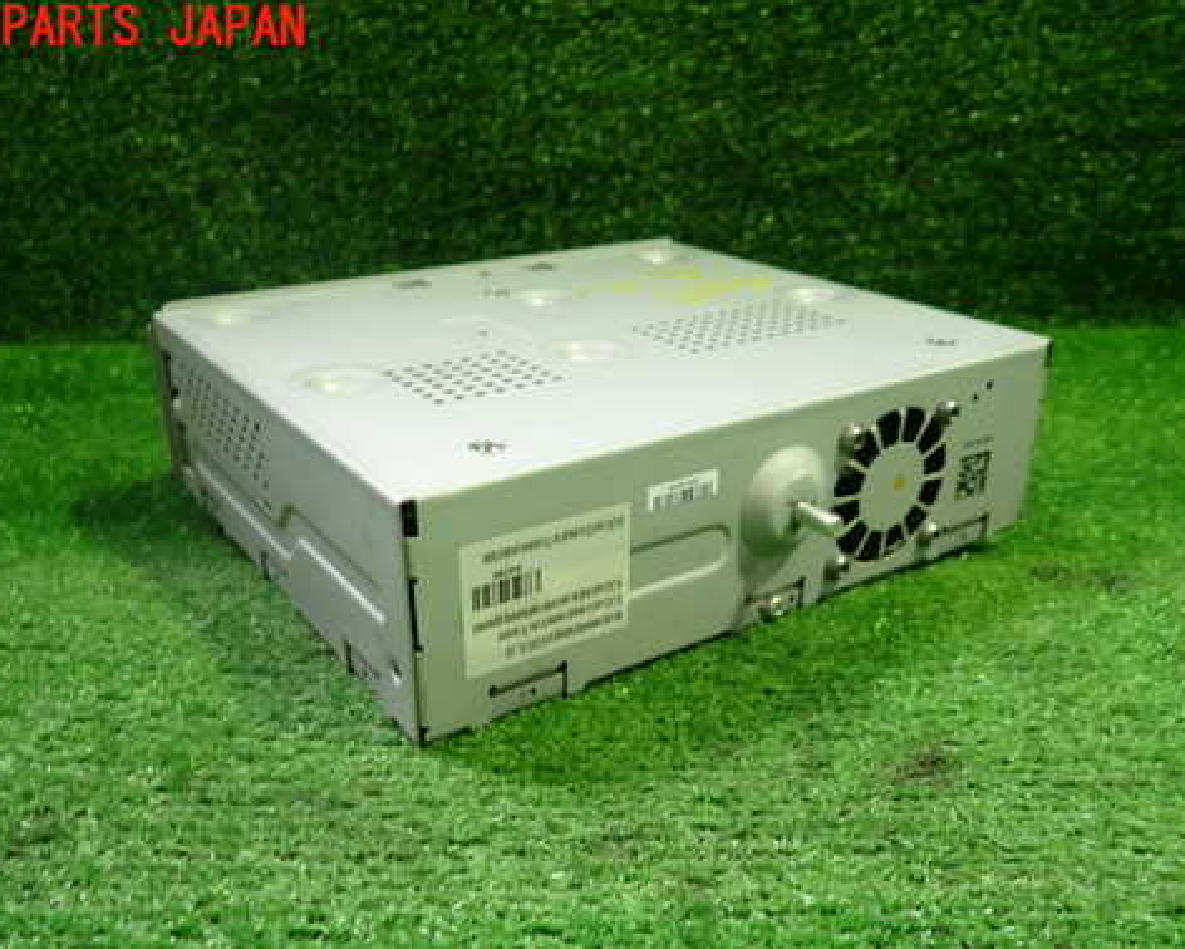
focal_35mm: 31
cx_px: 603
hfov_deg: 57.2
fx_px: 1088
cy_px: 562
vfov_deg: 46.9
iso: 200
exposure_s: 1/50
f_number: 2
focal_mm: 4.5
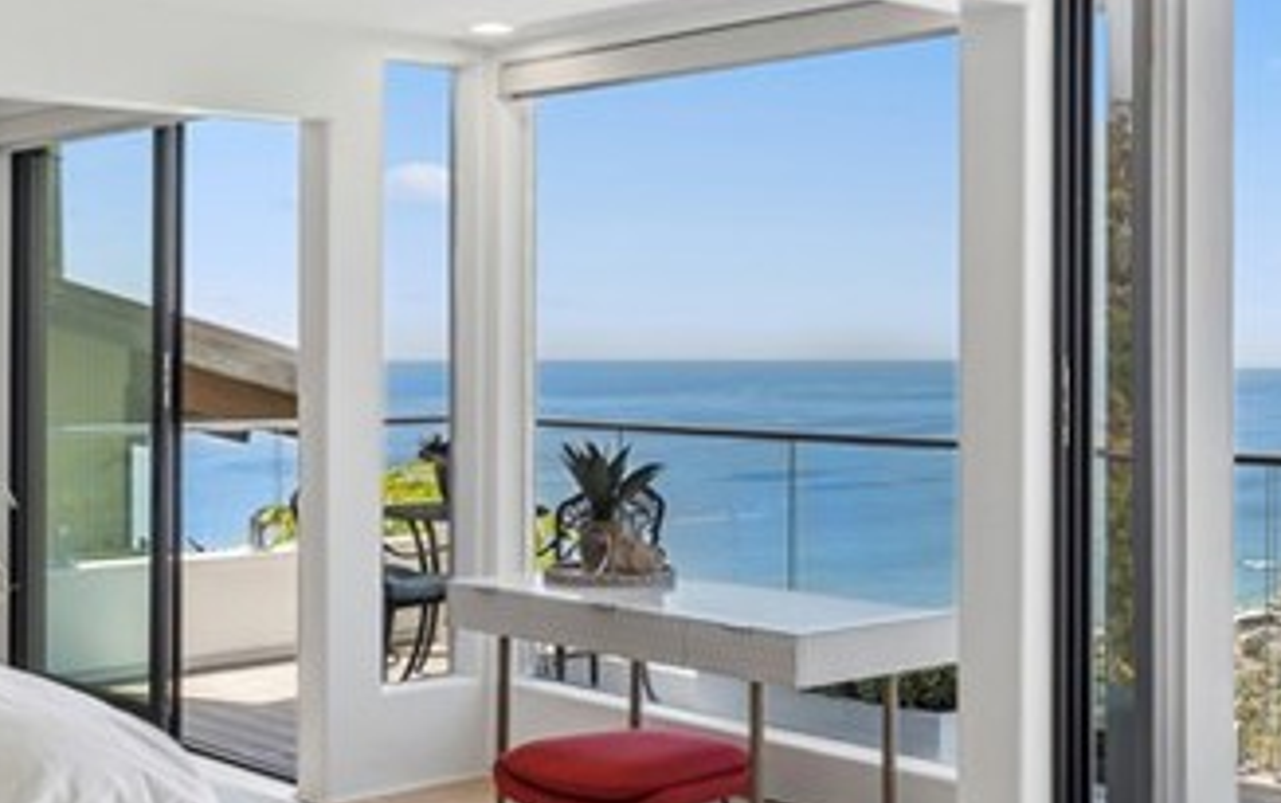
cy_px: 329
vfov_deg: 25.4
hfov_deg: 39.5
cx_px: 670
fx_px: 1782
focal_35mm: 51
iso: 160
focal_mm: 16
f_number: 9
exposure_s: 1/125
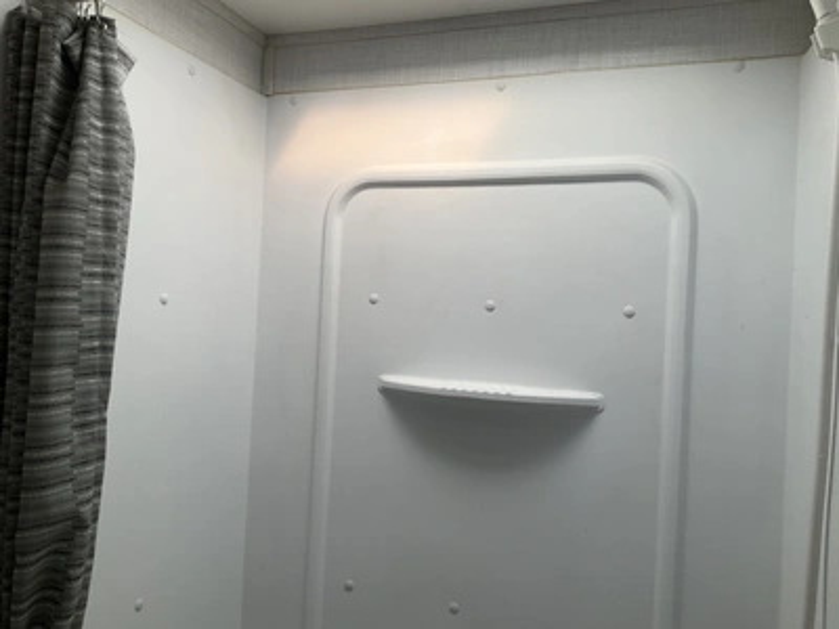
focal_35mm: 29
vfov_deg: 48.2
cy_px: 314
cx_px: 420
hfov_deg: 61.7
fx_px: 703
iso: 20
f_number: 1.8
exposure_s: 1/193
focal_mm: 3
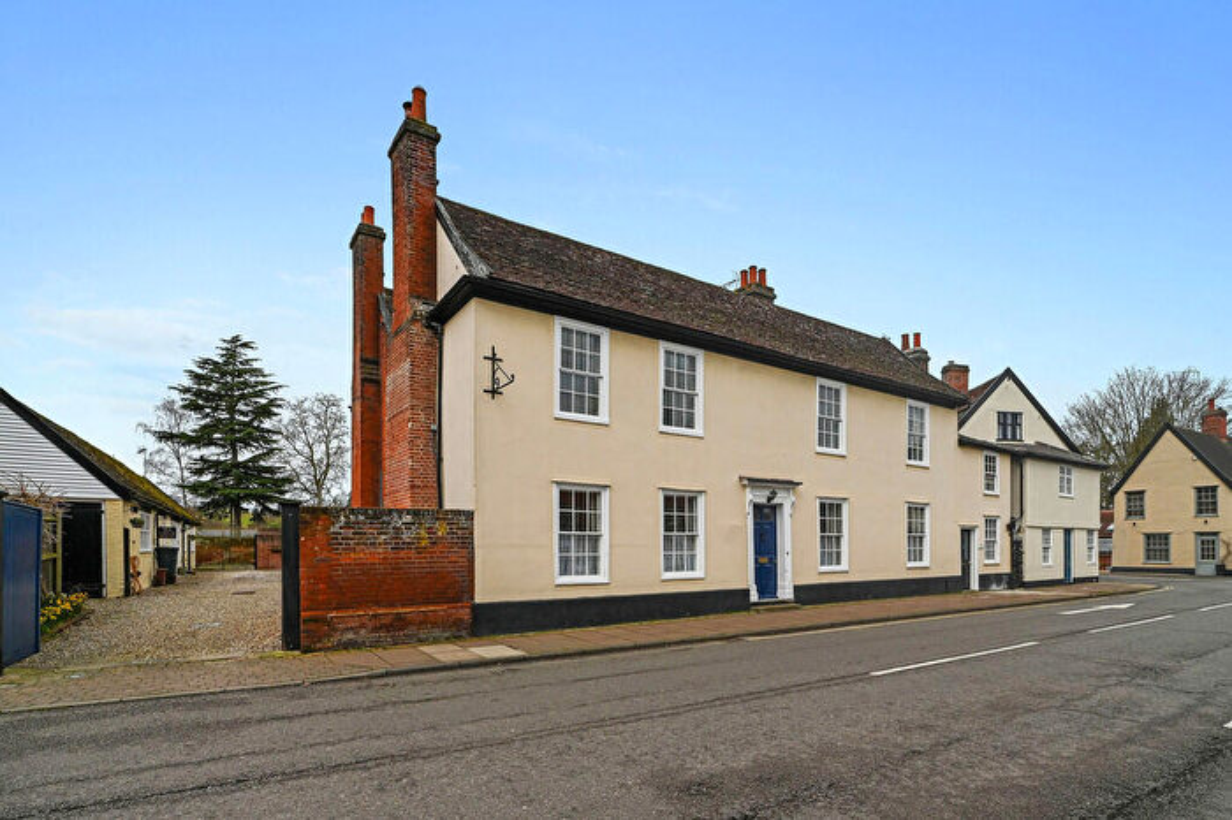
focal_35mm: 14
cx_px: 616
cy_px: 410
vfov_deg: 81.2
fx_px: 479
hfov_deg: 104.3
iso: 400
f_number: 8
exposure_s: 1/640
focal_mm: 14
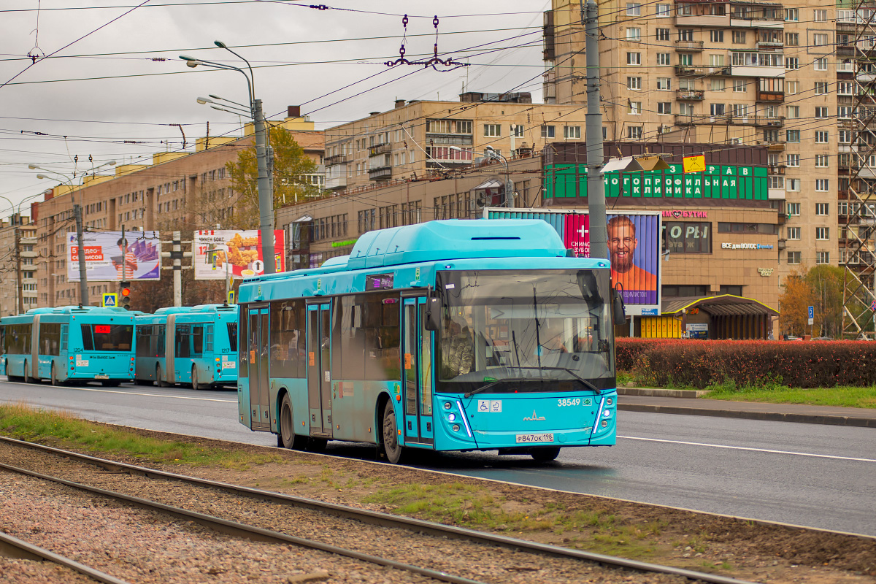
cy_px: 292
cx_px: 438
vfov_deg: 15.9
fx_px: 2093
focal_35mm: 86
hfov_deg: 23.6
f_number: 4.5
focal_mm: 86
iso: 200
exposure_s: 1/800
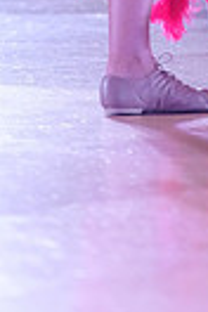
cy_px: -314
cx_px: 209
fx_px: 4472
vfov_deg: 4.0
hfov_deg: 2.7
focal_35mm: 516
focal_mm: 117
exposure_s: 1/400
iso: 5000
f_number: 2.8
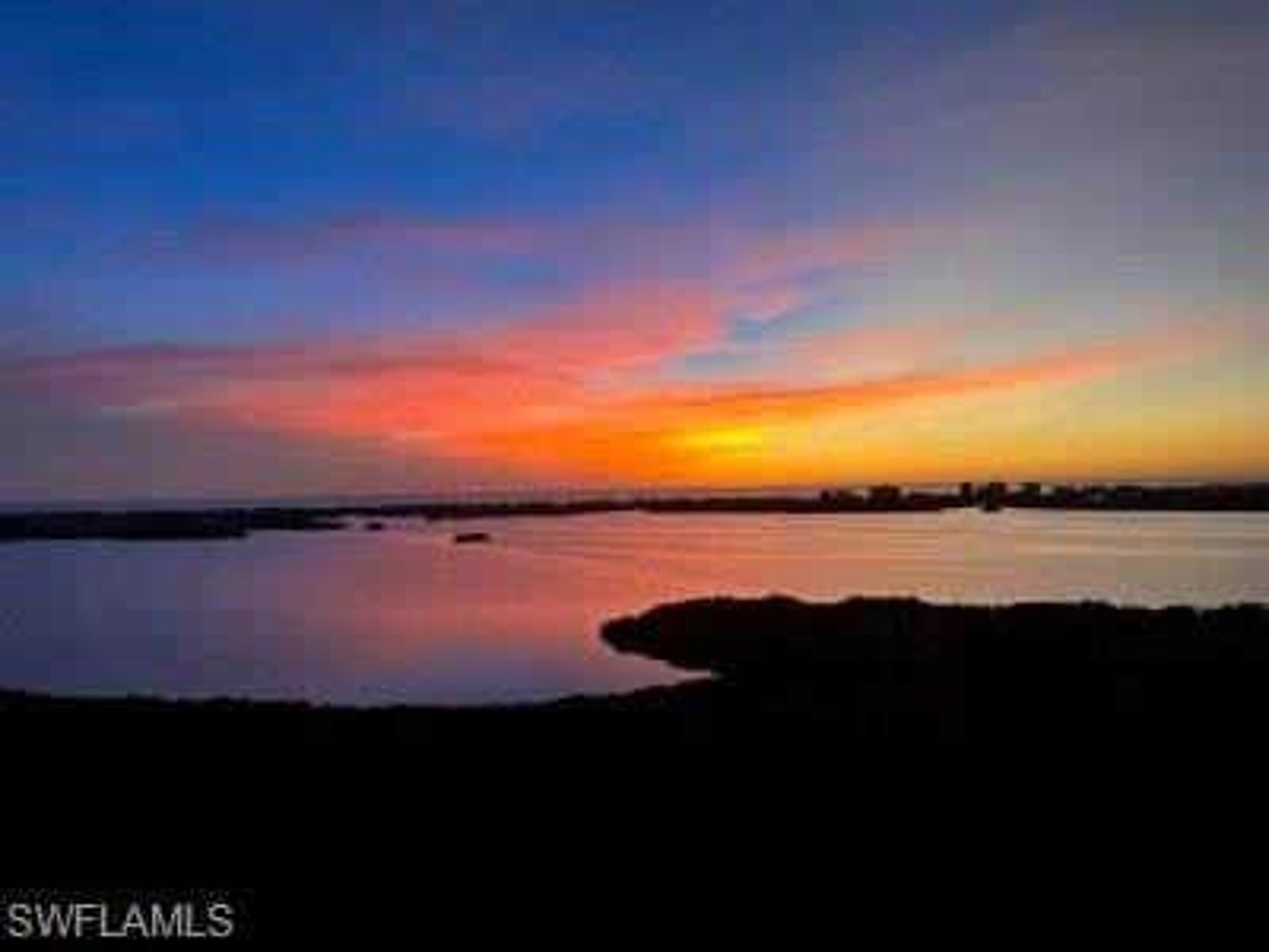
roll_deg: +1.8
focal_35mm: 24
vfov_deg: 56.8
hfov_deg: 71.6
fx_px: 880
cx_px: 634
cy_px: 476
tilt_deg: +0.1
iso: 320
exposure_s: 1/60
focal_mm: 6.86
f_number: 1.78
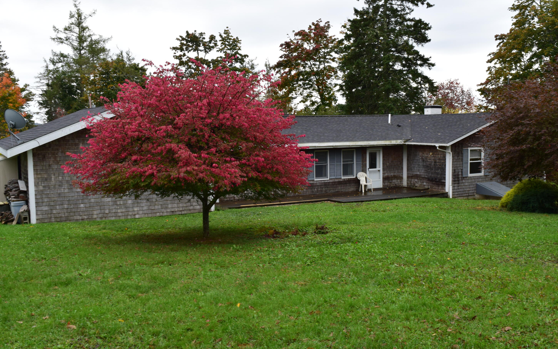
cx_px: 273
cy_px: 183
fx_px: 578
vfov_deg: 33.6
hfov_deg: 51.5
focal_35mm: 38
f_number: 10
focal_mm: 24
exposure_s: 1/320
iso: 400
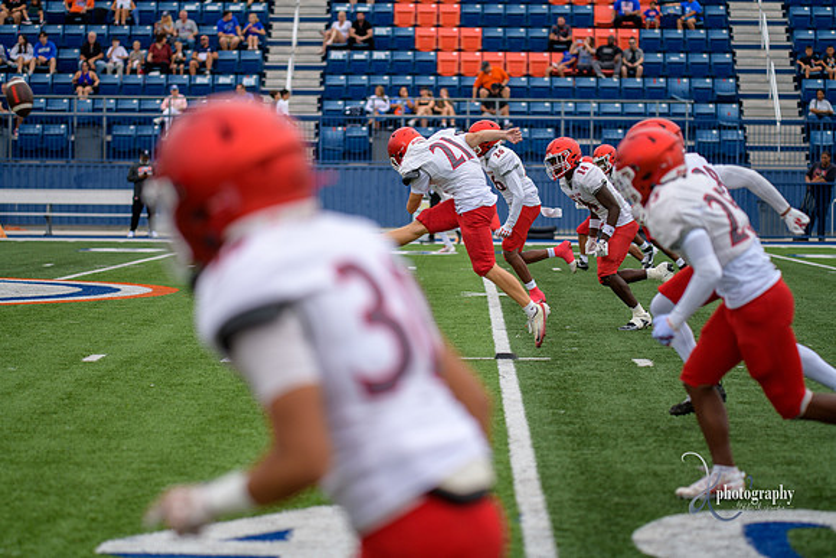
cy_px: 279
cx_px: 418
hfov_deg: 17.1
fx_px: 2787
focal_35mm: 120
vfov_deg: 11.4
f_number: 2.8
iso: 250
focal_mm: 120
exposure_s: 1/1250
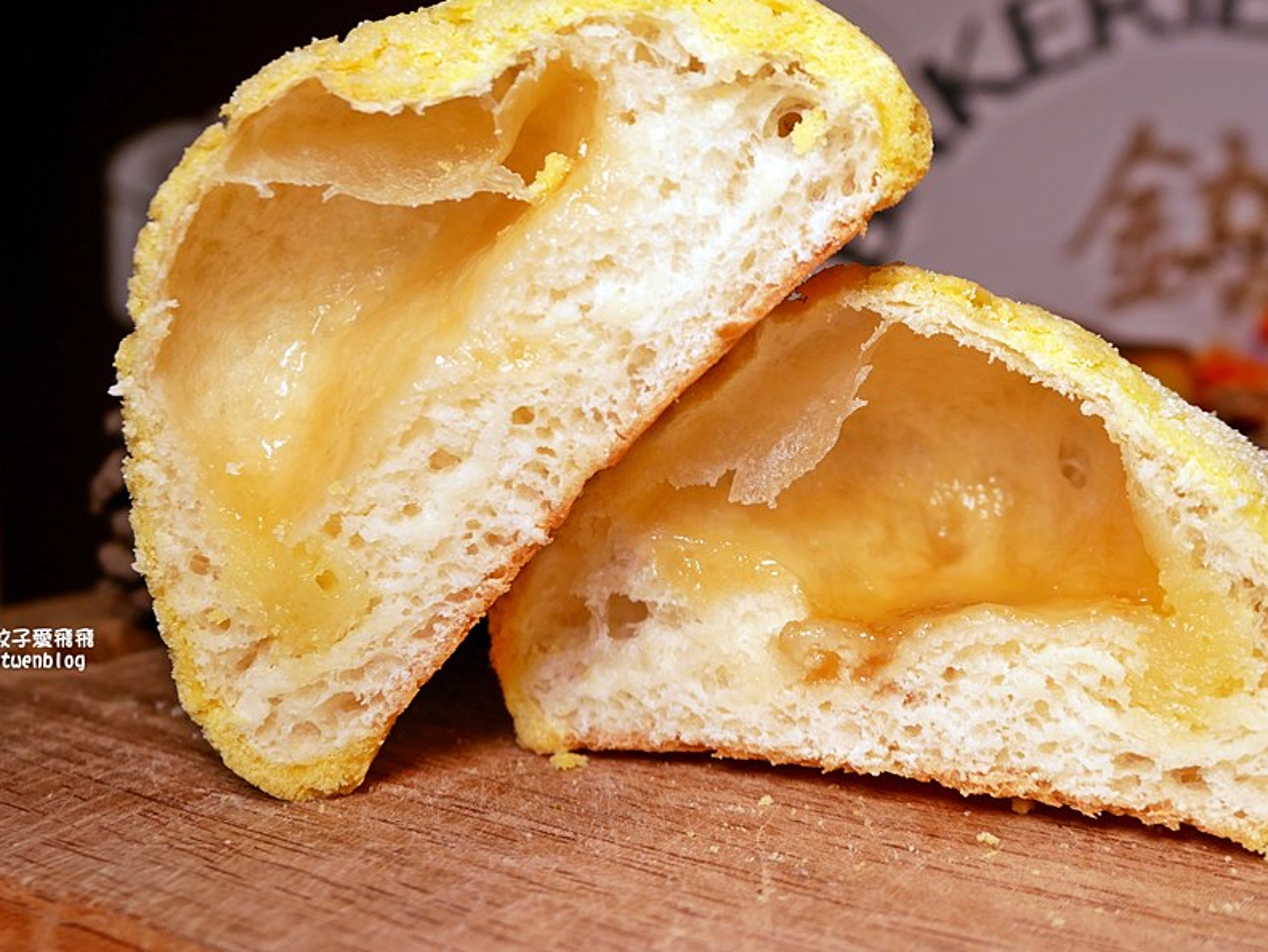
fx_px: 1576
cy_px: 419
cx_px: 713
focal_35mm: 43
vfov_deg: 33.6
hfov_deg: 43.7
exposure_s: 1/160
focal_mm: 17
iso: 200
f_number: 4.5
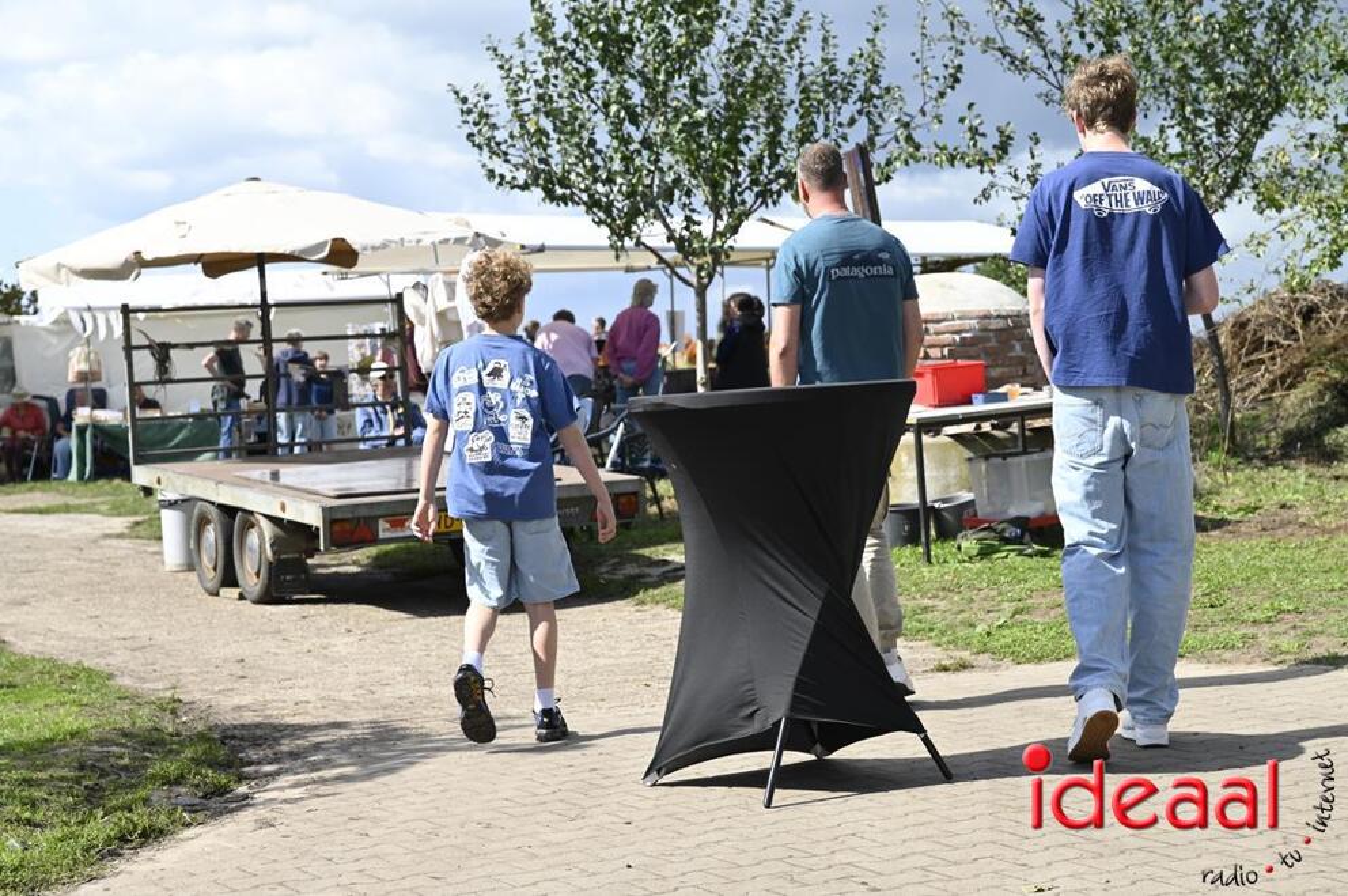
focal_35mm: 70
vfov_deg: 19.4
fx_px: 2618
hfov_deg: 28.9
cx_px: 674
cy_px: 448
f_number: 7.1
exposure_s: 1/800
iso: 400
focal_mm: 70
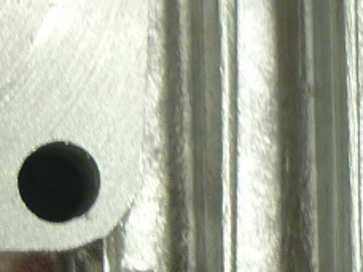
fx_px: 2433
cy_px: 52
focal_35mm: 232
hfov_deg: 8.5
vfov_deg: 6.4
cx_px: -3
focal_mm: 5.5
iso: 80
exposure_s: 1/25
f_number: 2.8
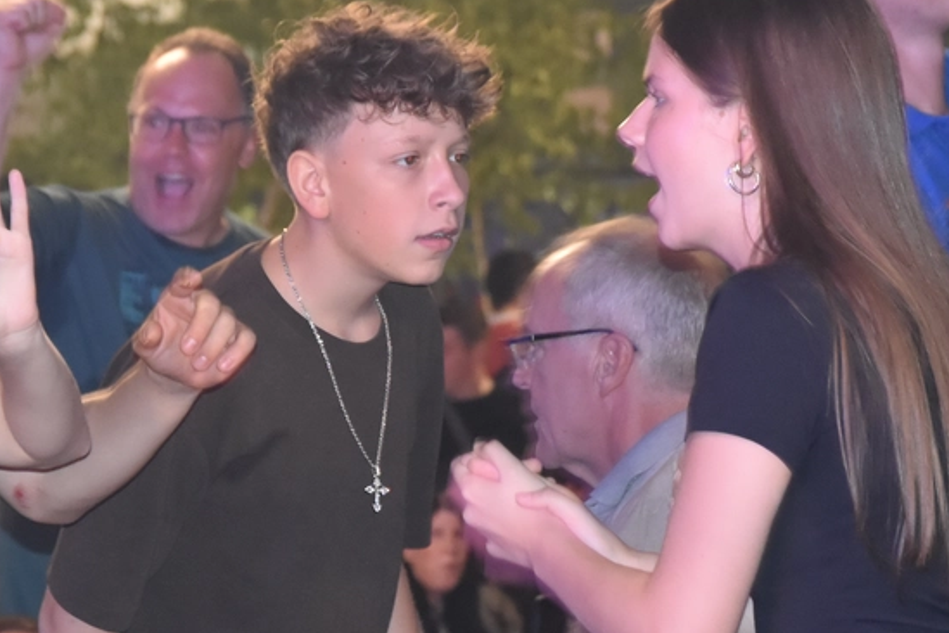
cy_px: 289
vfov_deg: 3.9
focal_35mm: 348
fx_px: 9183
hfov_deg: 5.9
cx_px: 389
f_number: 5.6
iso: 1600
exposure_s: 1/60
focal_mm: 85
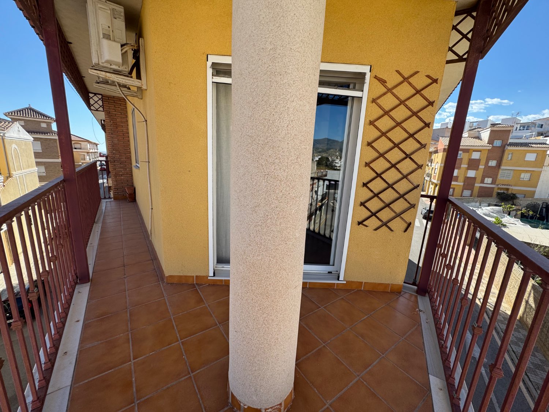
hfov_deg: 102.1
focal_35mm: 14
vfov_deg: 85.7
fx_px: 222
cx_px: 274
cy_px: 206
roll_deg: -2.6
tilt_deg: -12.2
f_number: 2.2
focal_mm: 2.22
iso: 40
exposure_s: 1/831
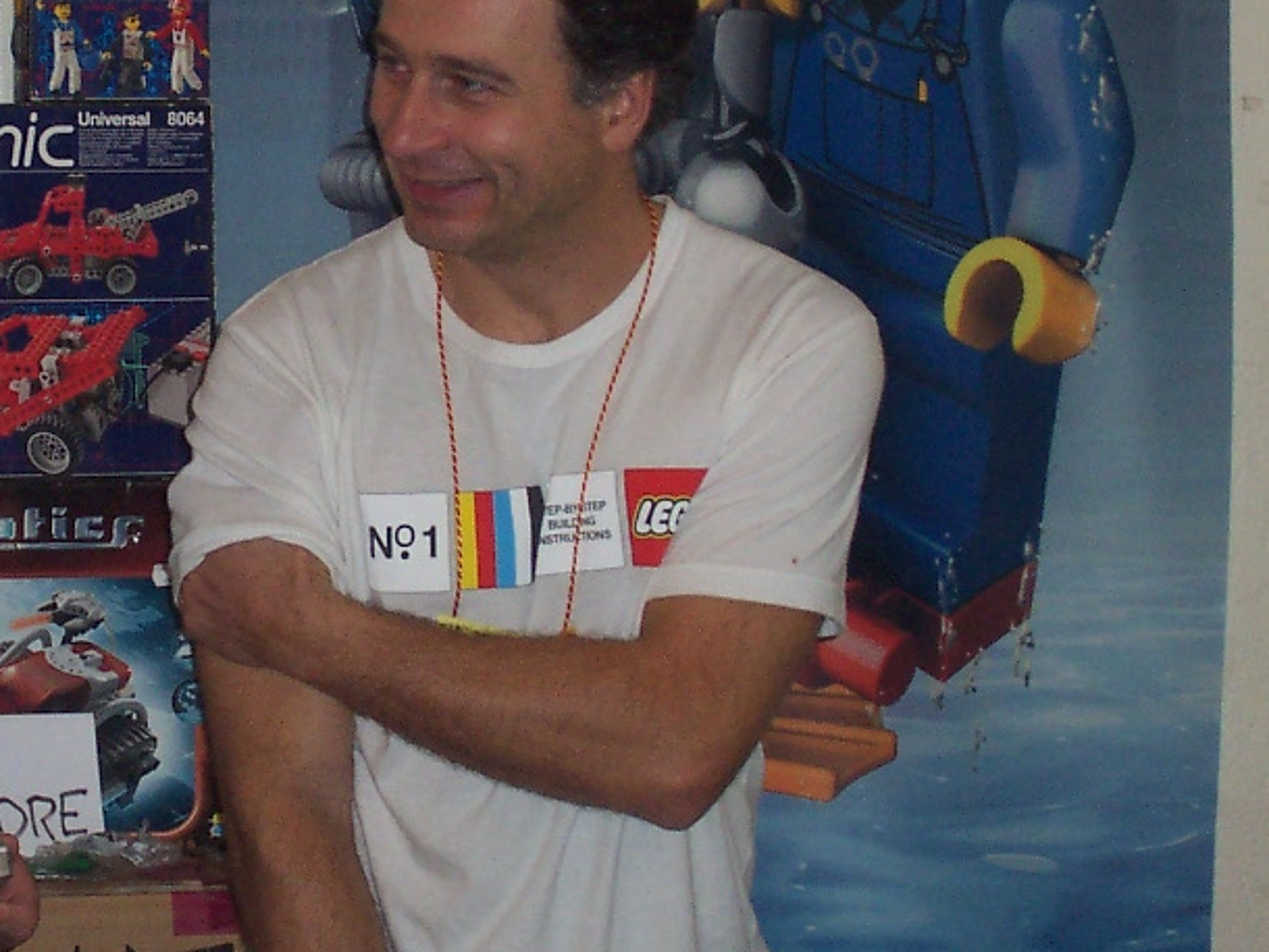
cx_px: 104
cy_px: 422
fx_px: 6418
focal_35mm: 175
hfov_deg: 11.2
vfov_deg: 8.5
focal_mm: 13.5
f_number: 4.1
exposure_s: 1/90
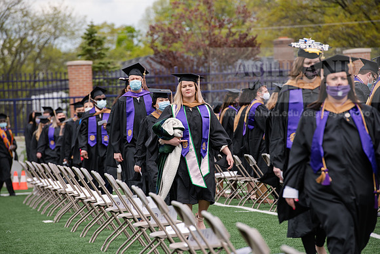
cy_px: 127
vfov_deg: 6.9
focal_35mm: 200
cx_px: 190
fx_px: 2112
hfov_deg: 10.3
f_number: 5.6
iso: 250
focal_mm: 200
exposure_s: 1/640
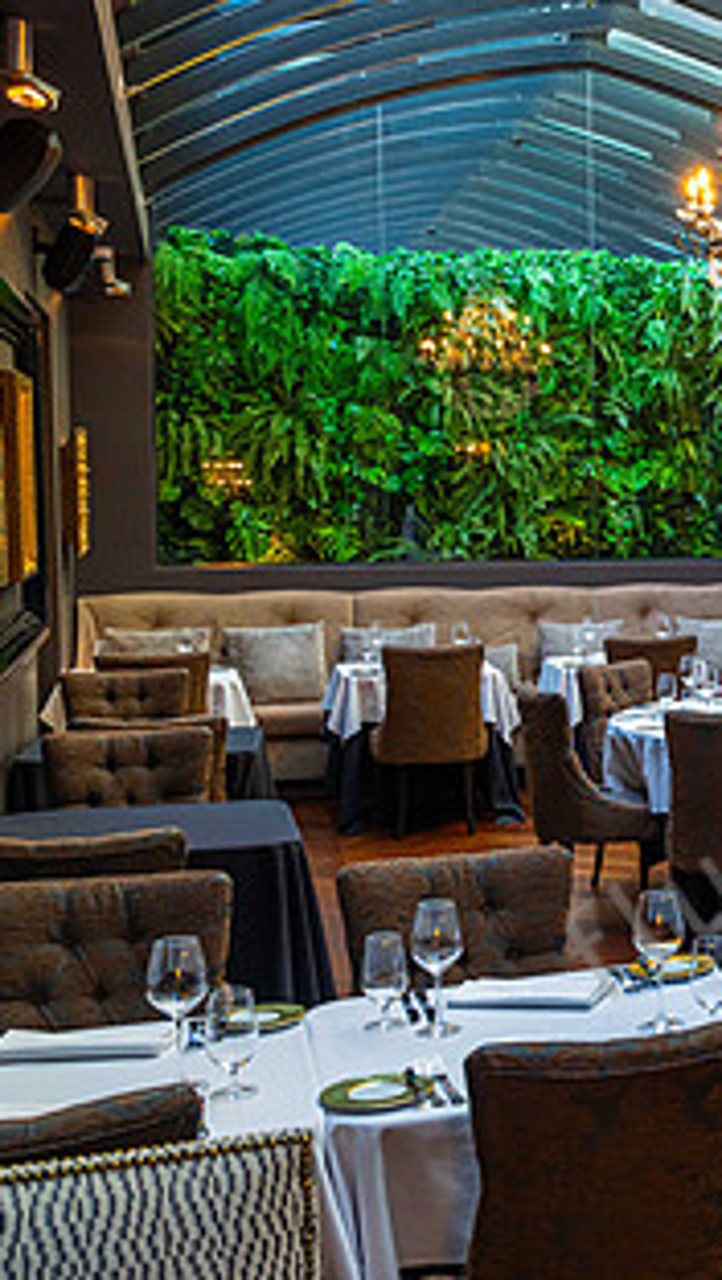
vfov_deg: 38.4
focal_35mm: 54
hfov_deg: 19.0
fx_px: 1834
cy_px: 581
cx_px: 1149
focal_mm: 27
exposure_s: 1/100
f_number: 5.6
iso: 1250
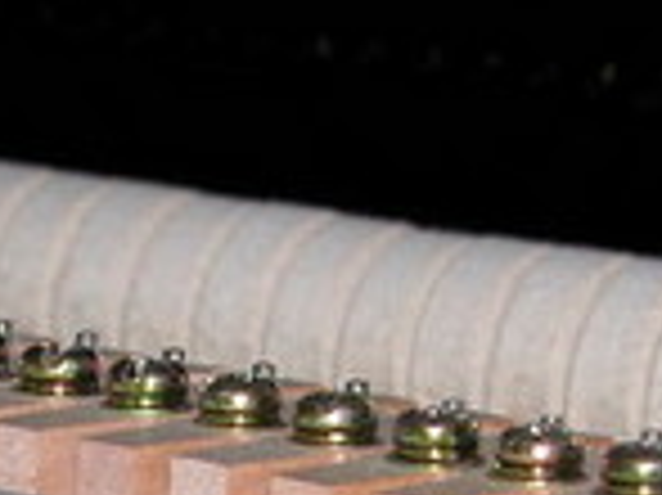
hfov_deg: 6.6
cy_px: 828
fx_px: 5637
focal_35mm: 295
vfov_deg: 5.0
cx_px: -329
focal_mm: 16.8
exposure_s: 1/125
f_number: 3.2
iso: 100
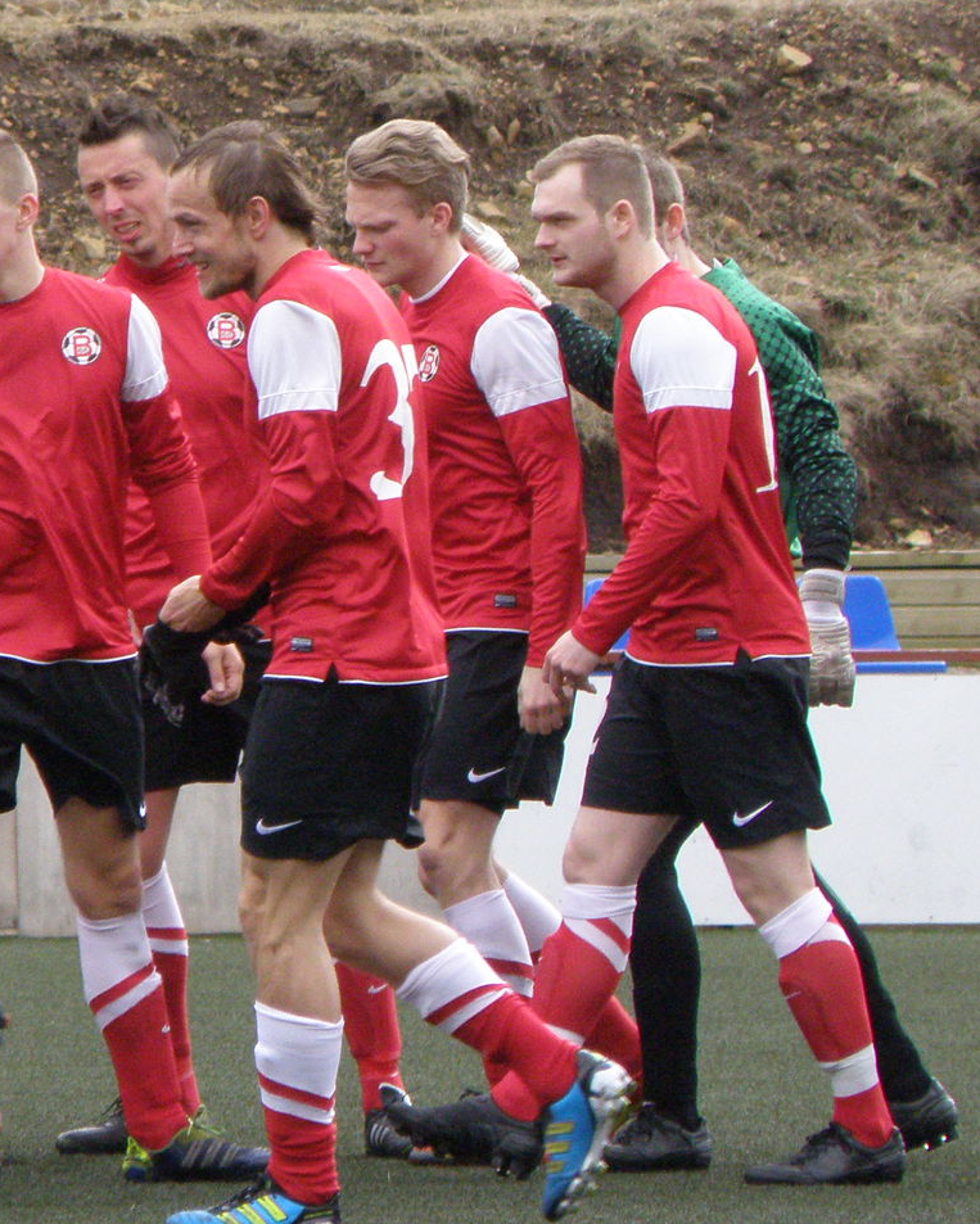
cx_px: 378
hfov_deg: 2.2
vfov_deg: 2.8
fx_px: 25222
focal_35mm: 696
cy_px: 455
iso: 320
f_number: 4.7
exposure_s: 1/640
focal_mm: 62.85
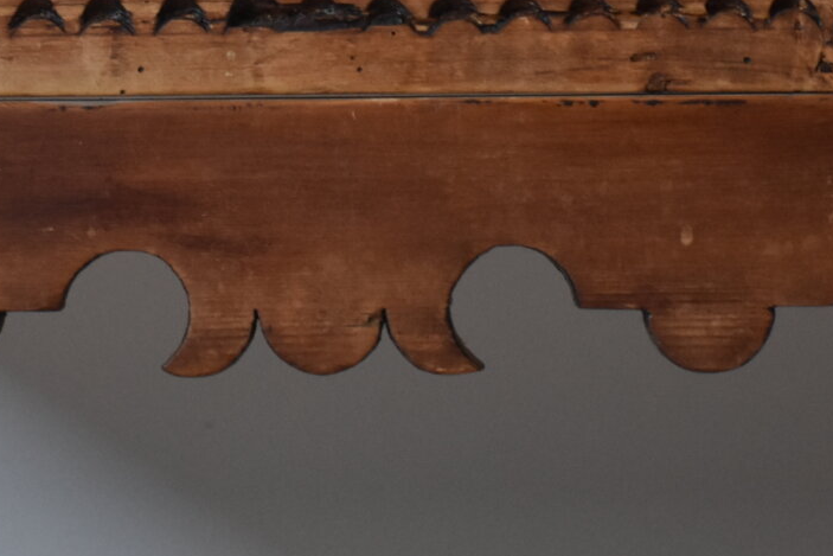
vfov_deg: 5.5
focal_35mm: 246
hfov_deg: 8.4
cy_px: -245
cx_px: 211
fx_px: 5689
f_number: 4.5
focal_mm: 45
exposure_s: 1/60
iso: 900
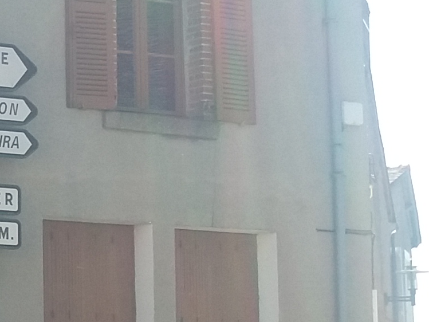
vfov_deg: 12.1
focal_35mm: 122
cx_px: -497
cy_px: 183
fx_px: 1512
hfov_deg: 13.3
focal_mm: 3.7
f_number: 1.9
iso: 64
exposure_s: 1/564
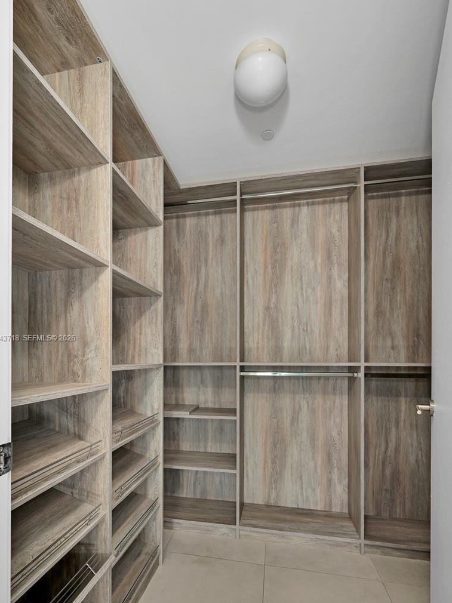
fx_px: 279
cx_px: 219
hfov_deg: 78.1
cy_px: 339
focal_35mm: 16
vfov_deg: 94.0
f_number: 8
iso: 1250
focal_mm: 14
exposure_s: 1/10
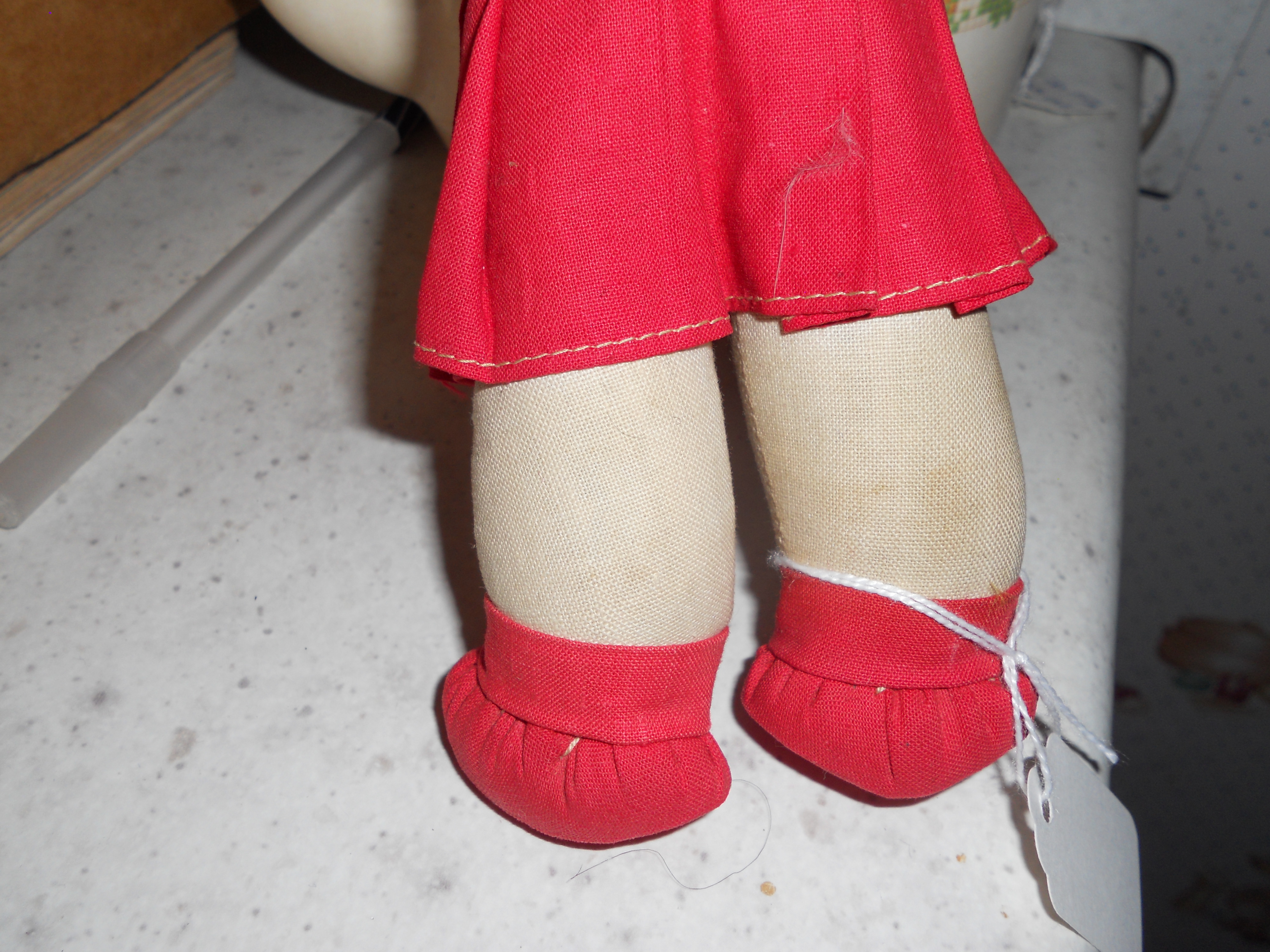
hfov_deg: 56.8
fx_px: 1174
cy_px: 476
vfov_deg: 44.2
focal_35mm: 32
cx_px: 635
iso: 80
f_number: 8.8
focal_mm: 5.8
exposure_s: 1/25
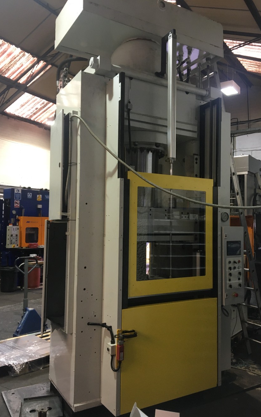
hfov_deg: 40.5
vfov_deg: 61.2
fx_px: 353
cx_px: 146
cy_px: 210
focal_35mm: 31
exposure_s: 1/33
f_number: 2.2
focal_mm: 4.15
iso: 125
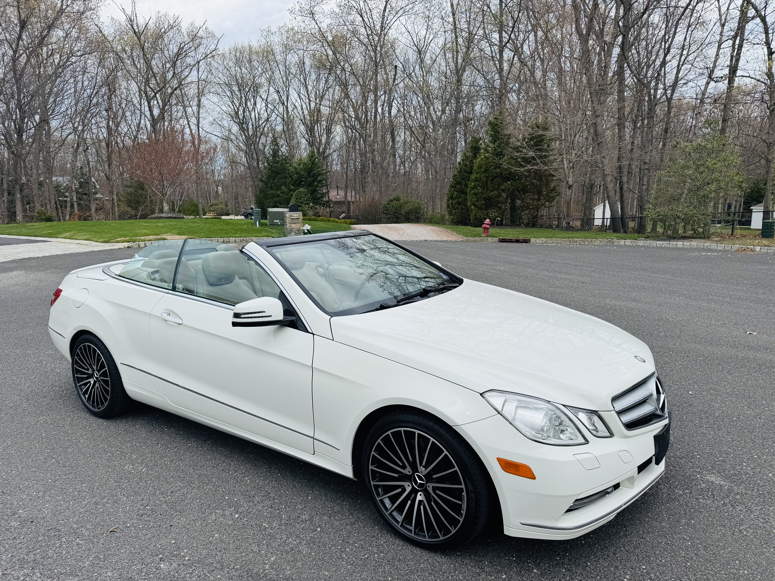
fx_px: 537
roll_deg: +0.2
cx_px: 388
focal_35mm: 24
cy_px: 290
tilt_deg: -11.5
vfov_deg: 56.8
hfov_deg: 71.6
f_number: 1.78
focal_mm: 6.76
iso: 80
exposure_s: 1/4310
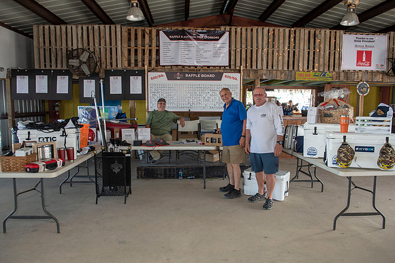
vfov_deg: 47.9
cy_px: 132
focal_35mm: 27
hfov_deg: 67.4
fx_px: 296
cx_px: 198
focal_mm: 27
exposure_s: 1/60
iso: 200
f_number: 5
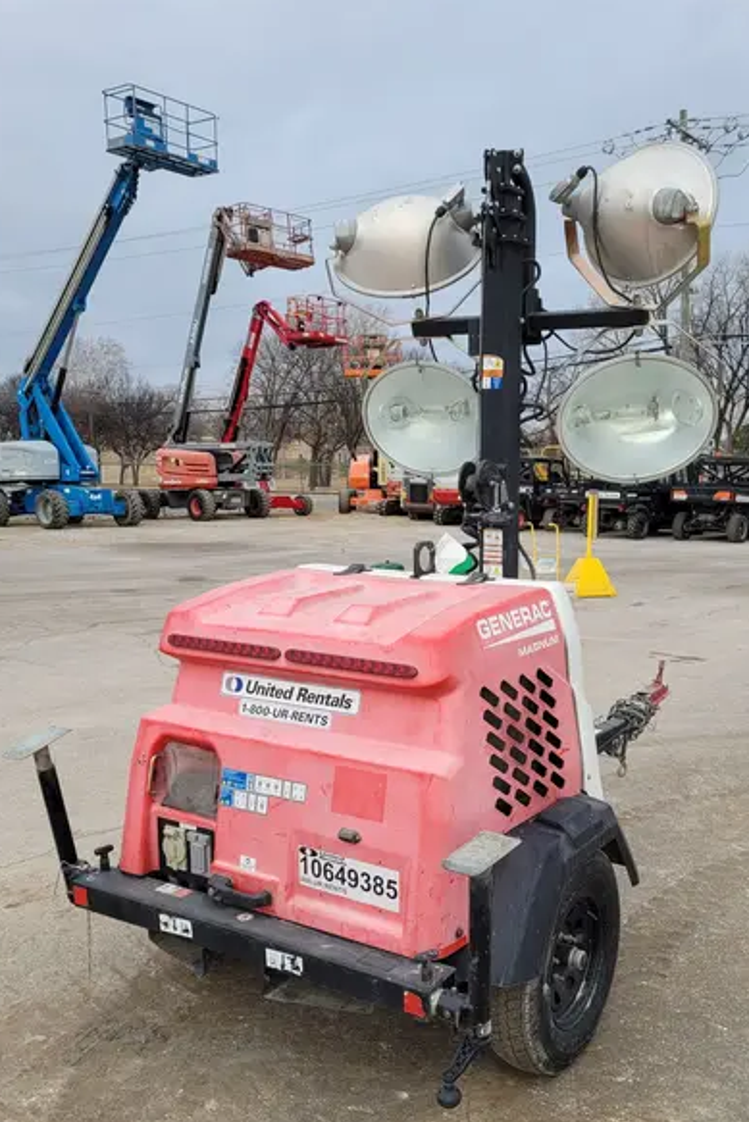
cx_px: 439
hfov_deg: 38.8
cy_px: 655
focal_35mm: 34
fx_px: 1060
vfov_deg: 55.5
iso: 40
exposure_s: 1/290
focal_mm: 5.4
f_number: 1.8
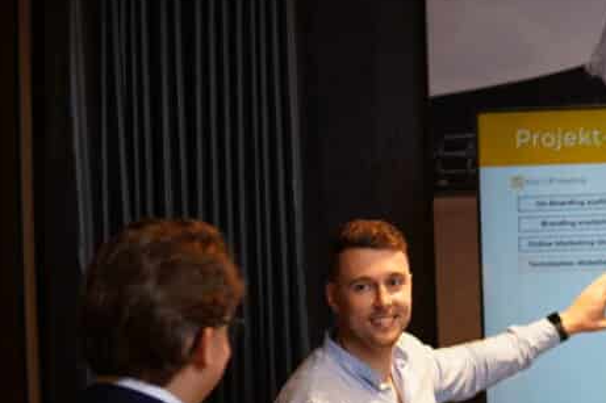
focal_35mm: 100
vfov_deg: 13.6
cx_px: 623
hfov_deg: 19.7
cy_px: 355
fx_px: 1683
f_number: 1.4
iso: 125
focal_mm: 30
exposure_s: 1/50
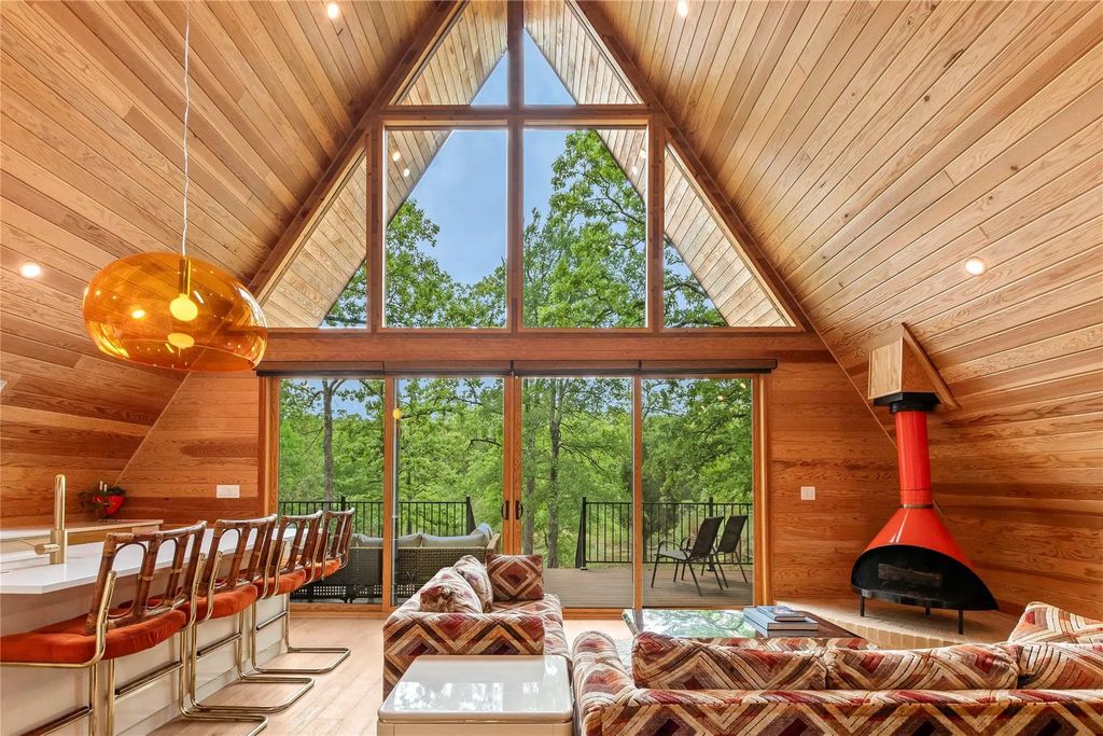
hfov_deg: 100.4
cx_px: 552
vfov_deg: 77.3
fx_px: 460
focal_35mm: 15
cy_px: 368
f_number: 8
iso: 100
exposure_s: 1/20
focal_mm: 10
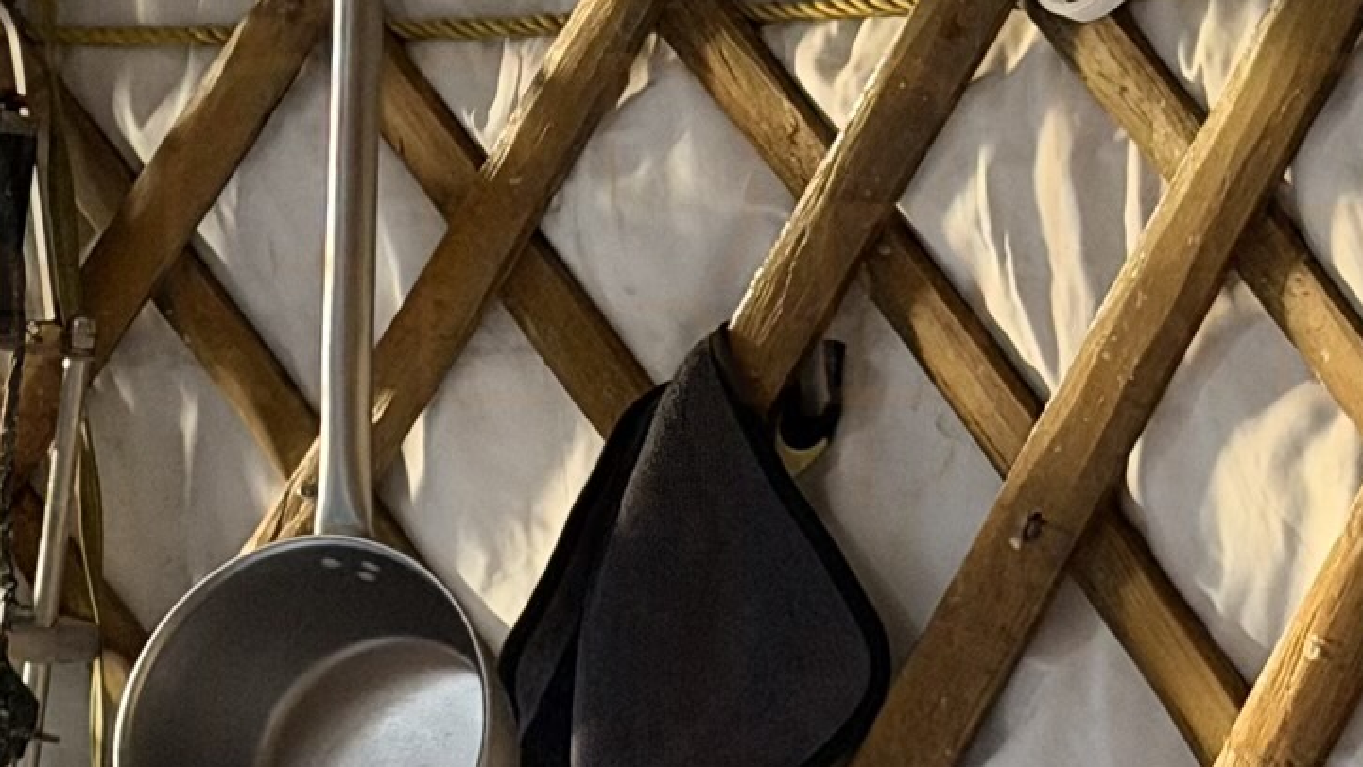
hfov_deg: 14.8
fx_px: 5242
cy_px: 230
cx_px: 497
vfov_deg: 8.4
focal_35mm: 145
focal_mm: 6.76
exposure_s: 1/23
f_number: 1.78
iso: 800
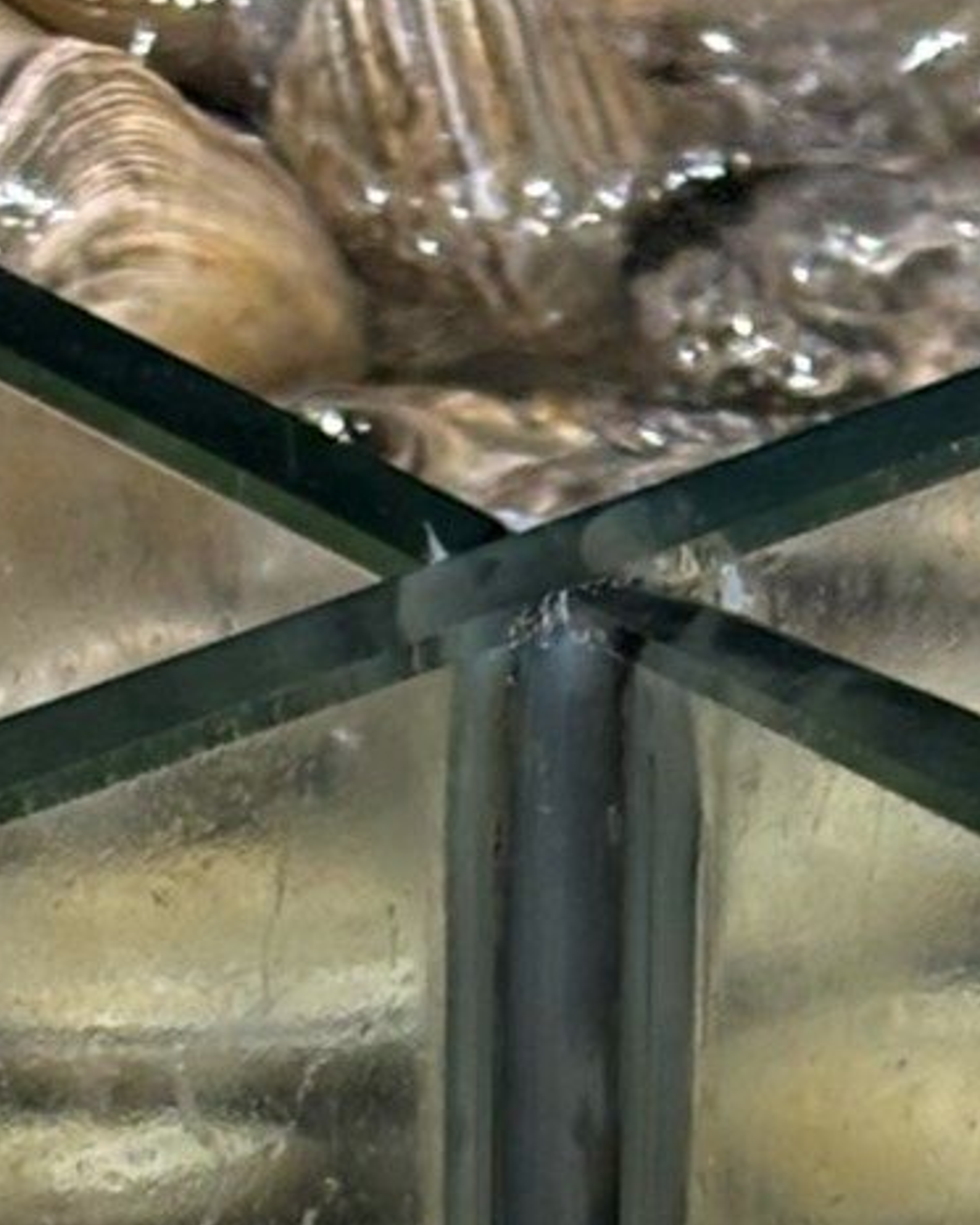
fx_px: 10804
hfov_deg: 5.2
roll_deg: -0.9
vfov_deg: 6.3
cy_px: 2302
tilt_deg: -33.3
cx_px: 393
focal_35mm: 298
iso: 64
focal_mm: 5.96
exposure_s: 1/50
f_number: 1.6
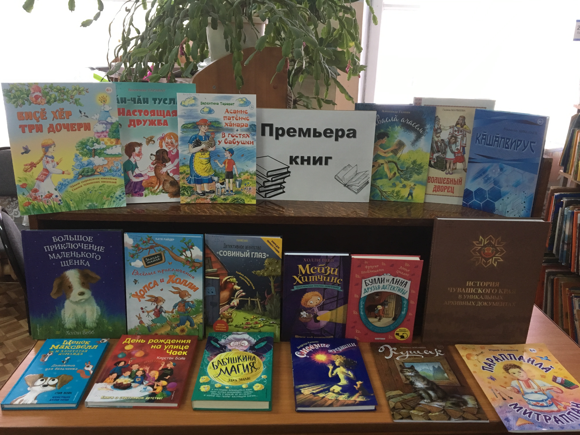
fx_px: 486
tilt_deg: -17.0
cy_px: 218
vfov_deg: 48.2
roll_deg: -2.5
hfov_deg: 61.7
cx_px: 290
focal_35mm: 29
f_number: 2.2
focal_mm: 4.15
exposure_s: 1/33
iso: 160
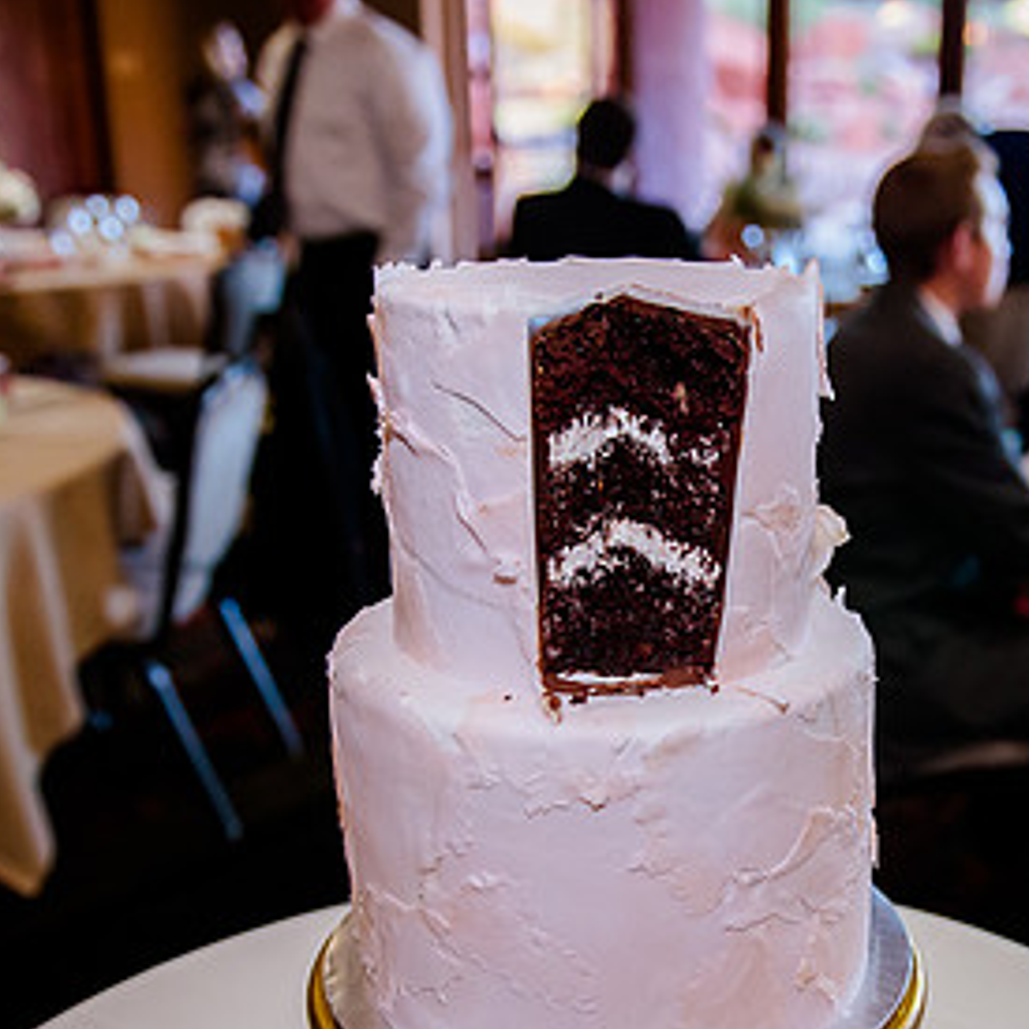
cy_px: 676
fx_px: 1648
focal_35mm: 49
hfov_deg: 34.2
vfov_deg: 34.4
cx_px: 731
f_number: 2.8
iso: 3200
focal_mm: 26
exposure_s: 1/400
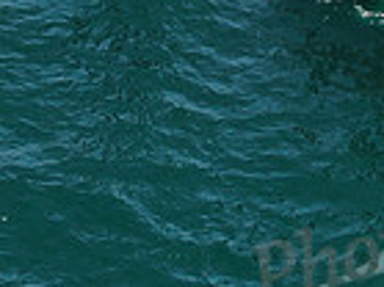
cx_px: 94
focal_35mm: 201
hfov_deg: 9.8
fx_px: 2228
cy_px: -208
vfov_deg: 7.2
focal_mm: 8.6
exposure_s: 1/640
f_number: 3.8
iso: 100
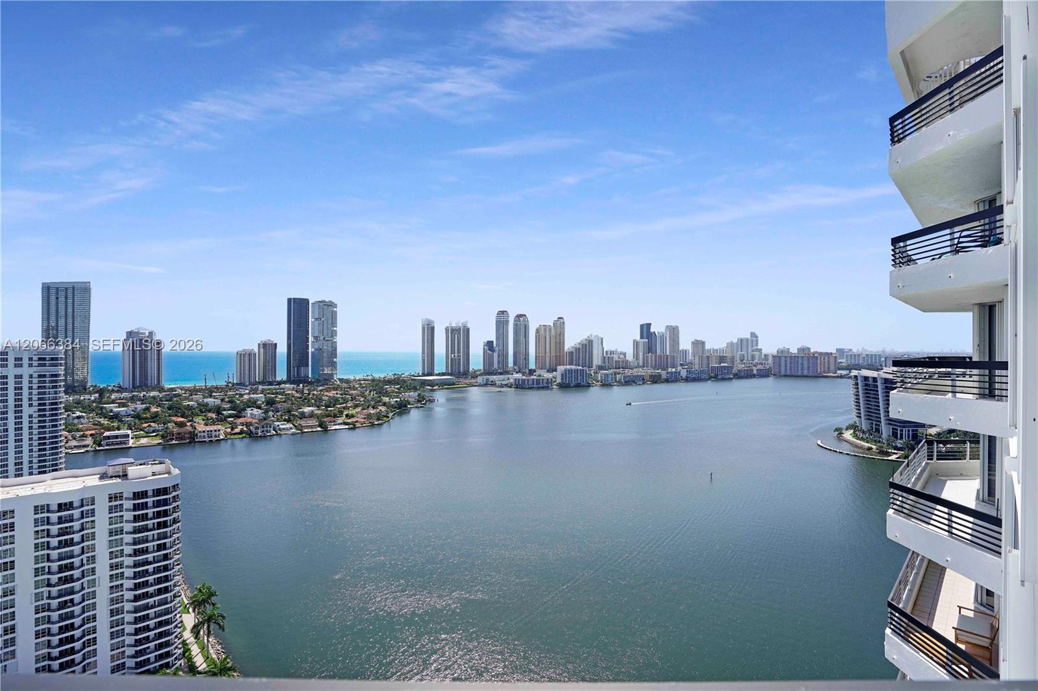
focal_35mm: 16
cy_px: 346
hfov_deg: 96.7
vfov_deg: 73.7
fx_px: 461
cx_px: 519
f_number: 8
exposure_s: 1/320
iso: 100
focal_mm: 16
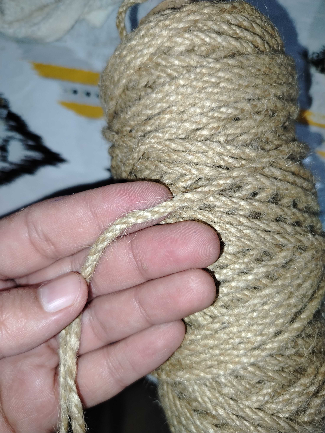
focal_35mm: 24
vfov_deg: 71.6
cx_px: 162
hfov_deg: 56.8
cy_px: 216
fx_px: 300
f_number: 1.75
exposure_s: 1/50
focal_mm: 5.25
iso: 534
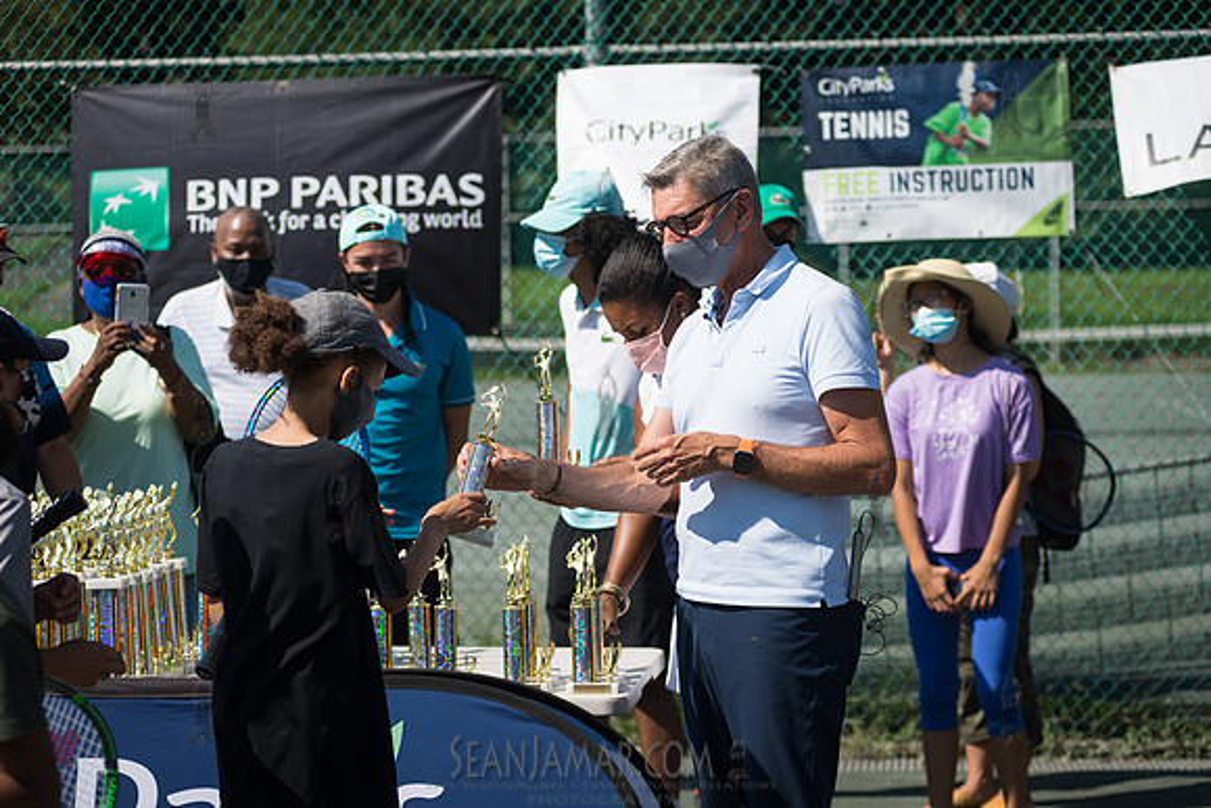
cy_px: 404
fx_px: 2777
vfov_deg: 16.6
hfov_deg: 24.6
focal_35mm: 83
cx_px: 606
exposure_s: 1/1600
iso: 125
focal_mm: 80
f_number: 4.5
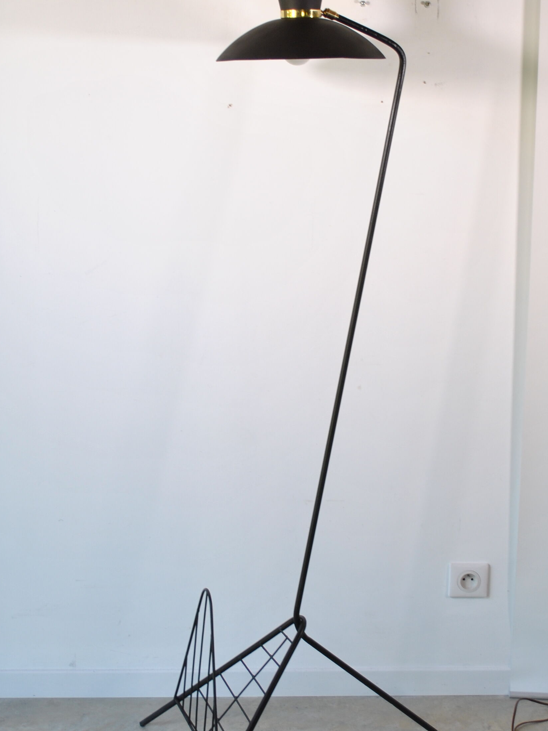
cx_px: 293
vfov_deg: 29.4
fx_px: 1393
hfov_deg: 22.2
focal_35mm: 66
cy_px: 379
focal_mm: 26
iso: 200
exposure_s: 1/50
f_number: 5
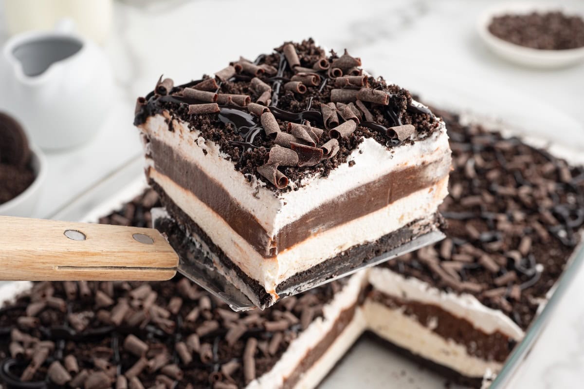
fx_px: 810
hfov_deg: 39.6
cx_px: 292
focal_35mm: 50
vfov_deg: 26.9
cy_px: 194
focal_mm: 50
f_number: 13
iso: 125
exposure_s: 1/200
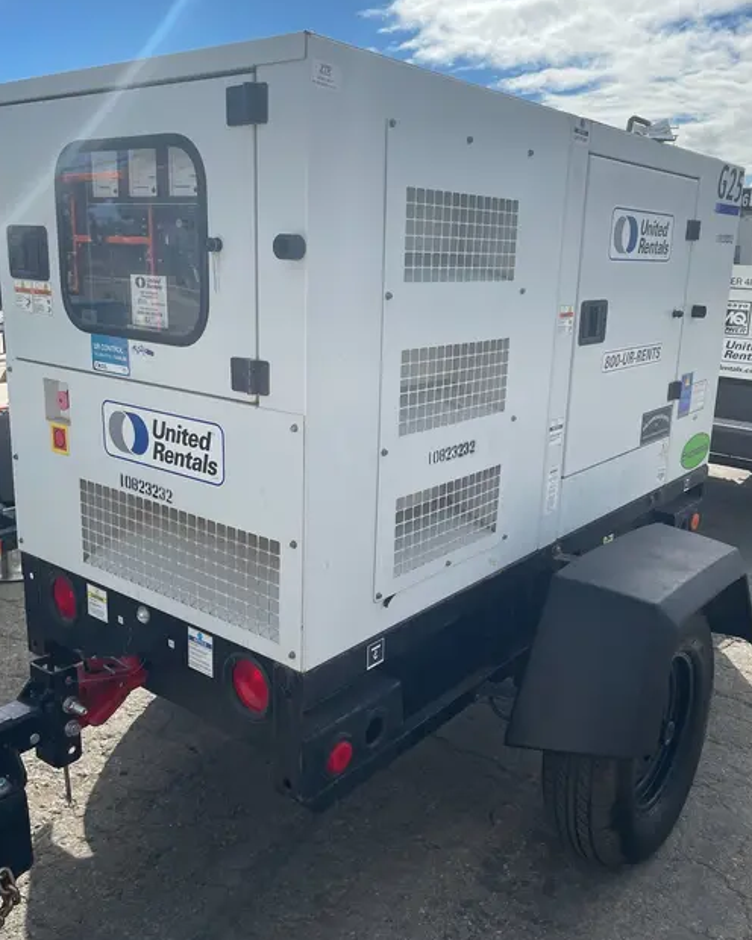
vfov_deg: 58.7
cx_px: 387
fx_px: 835
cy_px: 450
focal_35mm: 30
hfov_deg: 48.5
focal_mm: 4.2
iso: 50
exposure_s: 1/5556
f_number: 1.6
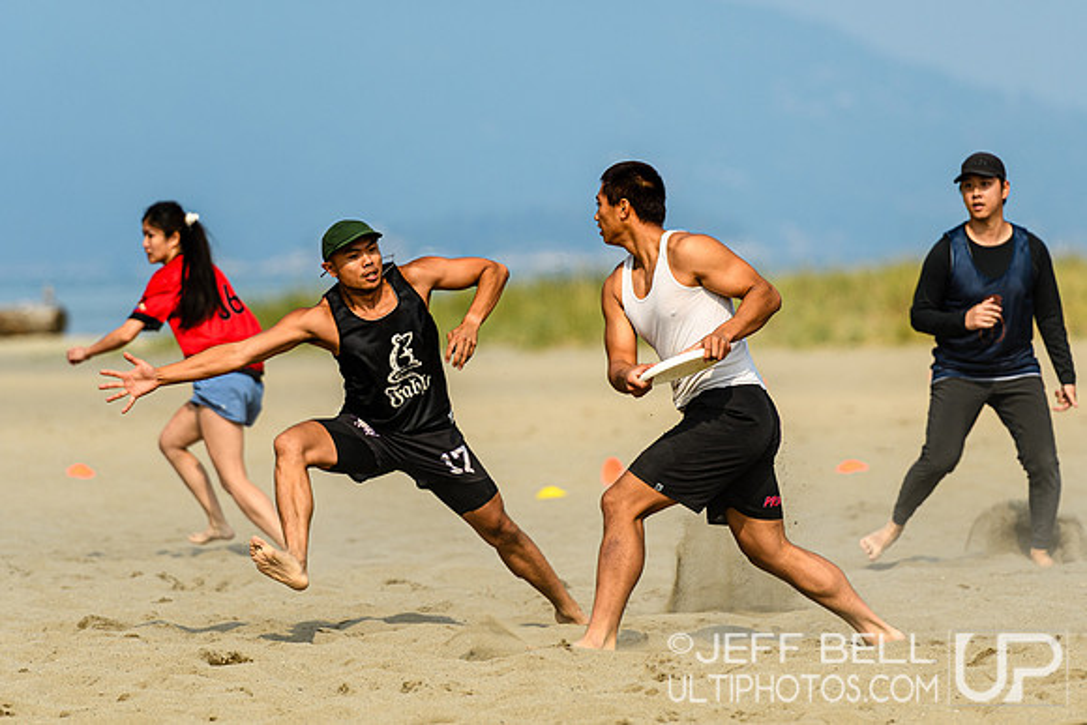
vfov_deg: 4.0
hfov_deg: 6.0
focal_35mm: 345
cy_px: 309
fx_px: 10406
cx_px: 624
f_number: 3.2
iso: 100
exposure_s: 1/2000
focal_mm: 200
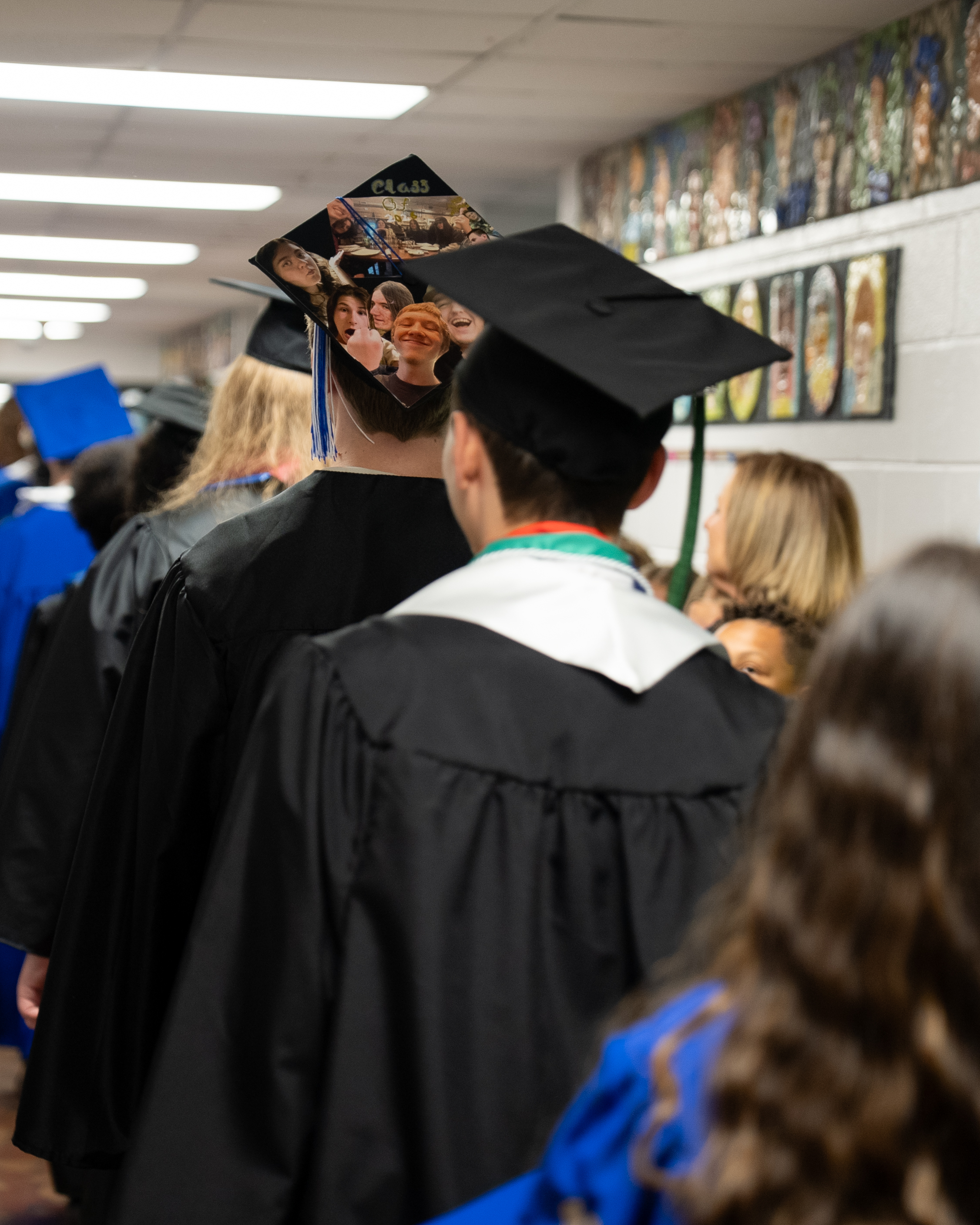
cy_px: 614
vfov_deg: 19.4
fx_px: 3589
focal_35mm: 99
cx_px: 512
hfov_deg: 15.5
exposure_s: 1/125
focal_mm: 70
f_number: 2.8
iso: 640
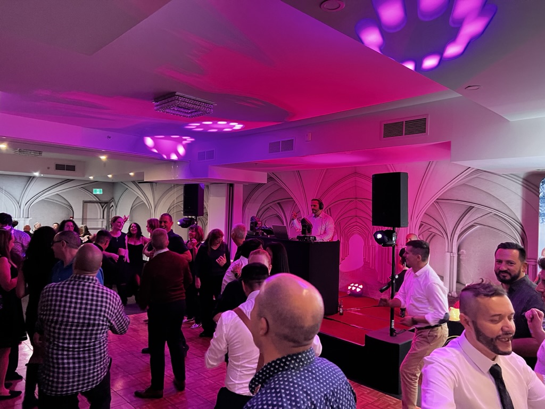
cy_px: 204
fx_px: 409
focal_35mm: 26
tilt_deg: -0.4
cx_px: 272
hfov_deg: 67.3
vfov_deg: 53.1
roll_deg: -1.9
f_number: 1.5
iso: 500
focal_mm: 5.7
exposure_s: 1/51
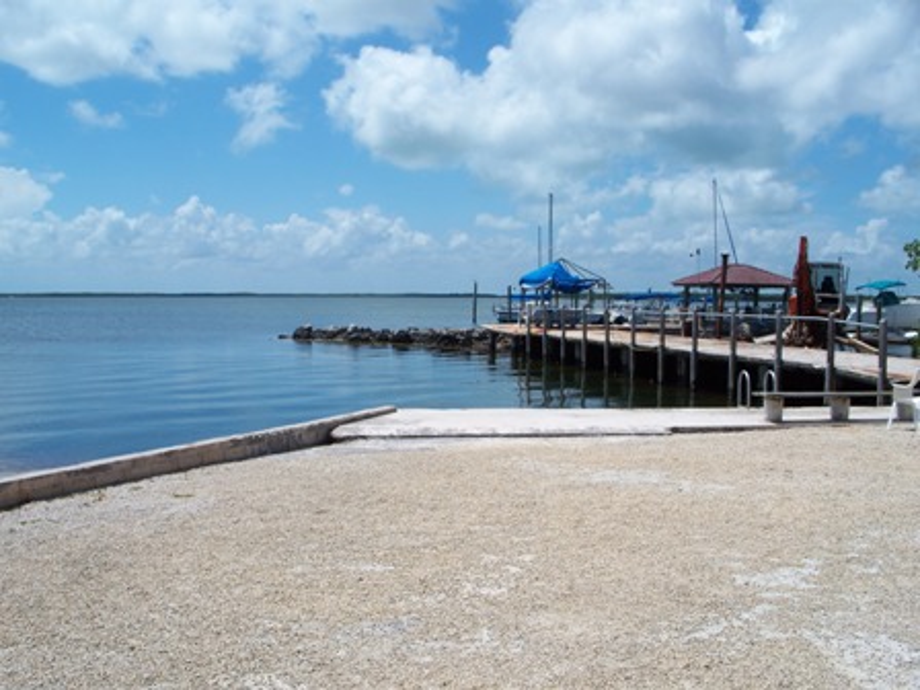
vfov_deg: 38.7
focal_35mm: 37
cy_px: 345
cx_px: 460
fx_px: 983
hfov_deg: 50.1
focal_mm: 7.8
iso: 64
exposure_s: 1/500
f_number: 5.6
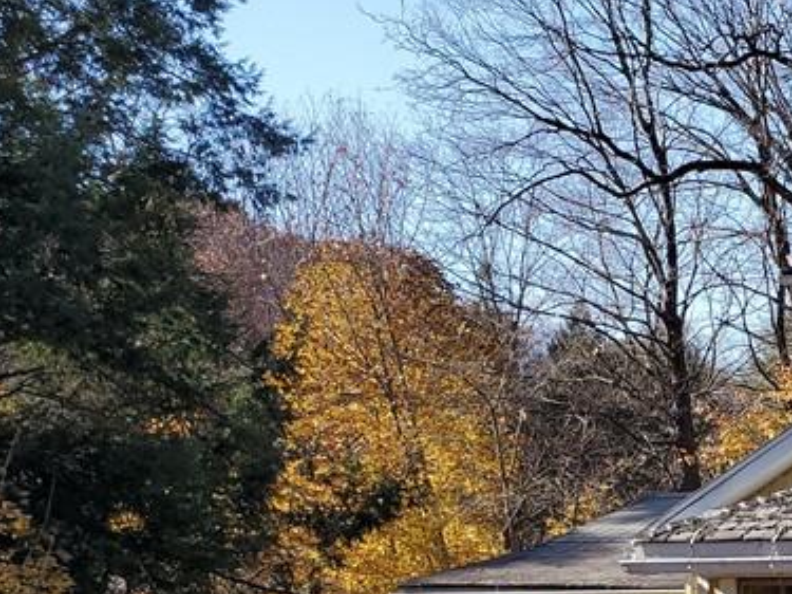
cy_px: 552
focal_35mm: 71
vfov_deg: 20.2
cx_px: 938
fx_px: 1624
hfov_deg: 24.9
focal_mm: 4.3
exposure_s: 1/676
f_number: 2.4
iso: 50
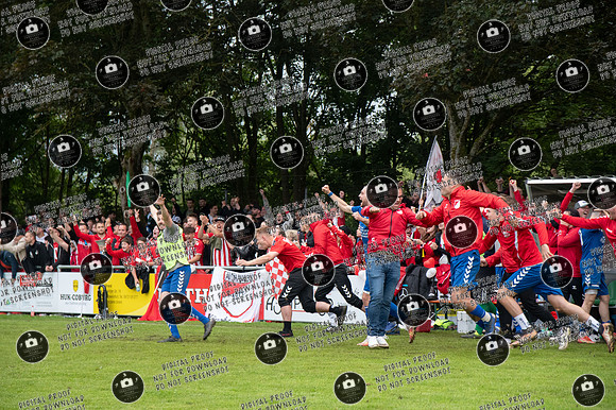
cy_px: 205
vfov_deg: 13.0
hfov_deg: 19.5
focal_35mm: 105
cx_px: 308
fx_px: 1796
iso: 900
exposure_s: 1/500
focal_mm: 70
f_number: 4
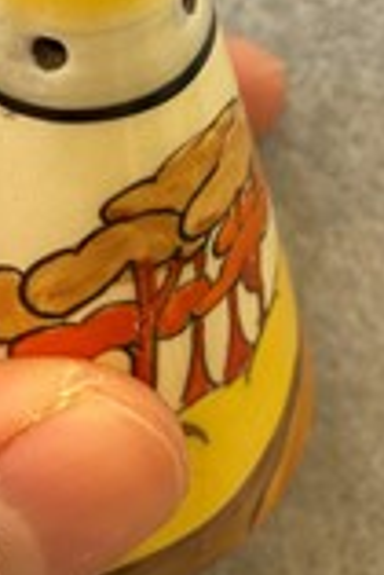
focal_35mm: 69
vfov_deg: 27.1
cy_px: -33
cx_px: 150
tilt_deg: -84.2
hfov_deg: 19.7
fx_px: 1101
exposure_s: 1/50
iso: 200
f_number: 1.8
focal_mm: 4.25
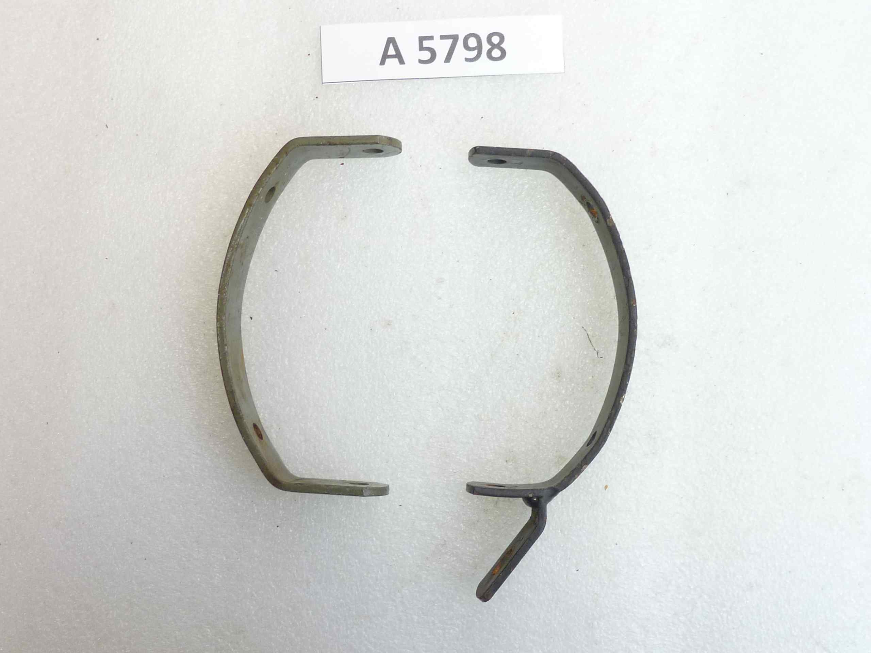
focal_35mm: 38
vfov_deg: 37.7
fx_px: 956
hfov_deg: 49.0
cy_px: 326
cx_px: 436
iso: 80
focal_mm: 4.4
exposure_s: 1/15
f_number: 3.3
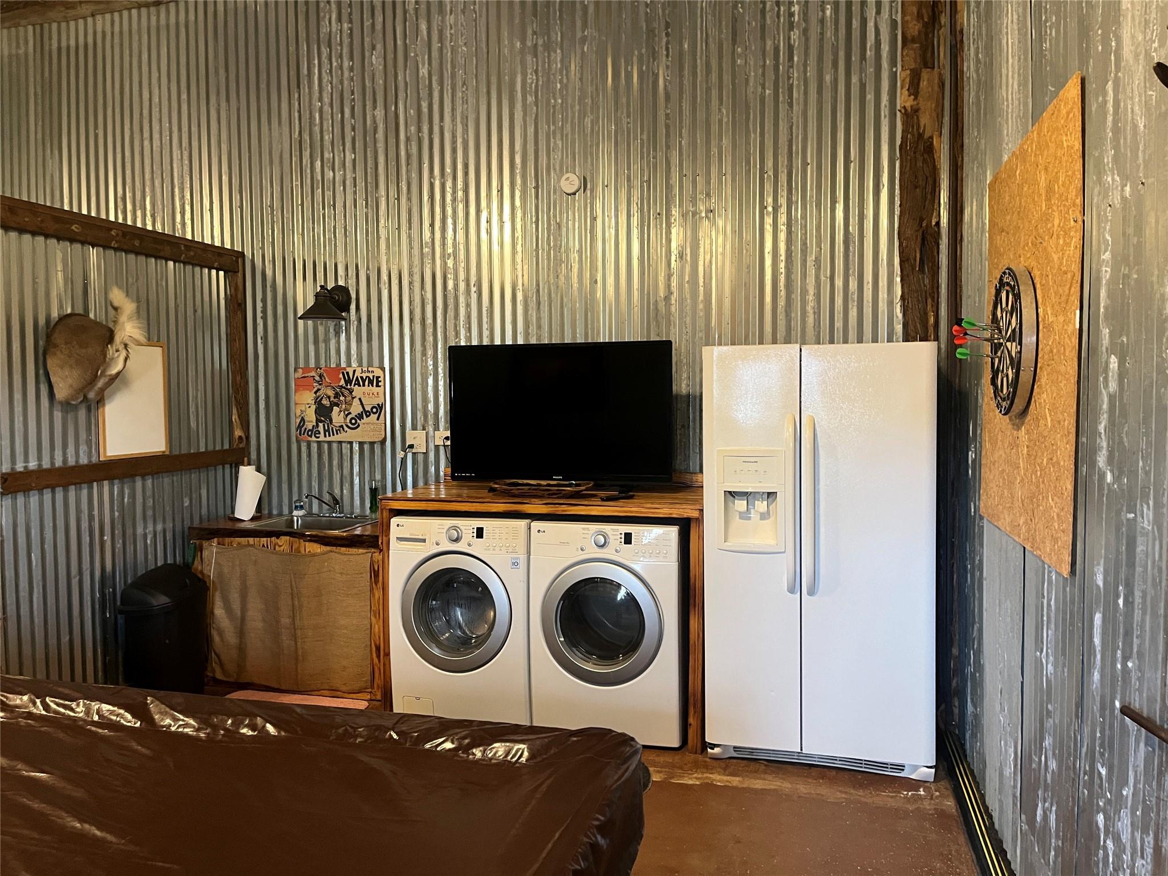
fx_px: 877
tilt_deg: -2.9
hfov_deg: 67.3
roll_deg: +0.4
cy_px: 438
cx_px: 584
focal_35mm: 26
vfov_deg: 53.1
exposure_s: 1/60
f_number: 1.6
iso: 400
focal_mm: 5.1
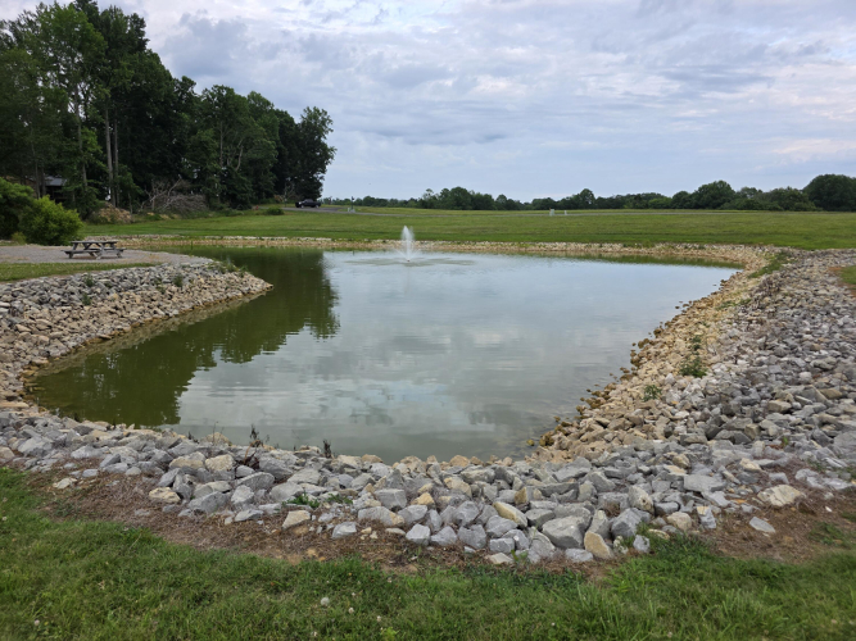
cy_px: 320
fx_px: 569
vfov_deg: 58.9
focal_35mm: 23
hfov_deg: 73.9
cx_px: 428
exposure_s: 1/180
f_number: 1.7
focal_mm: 6.3
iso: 40
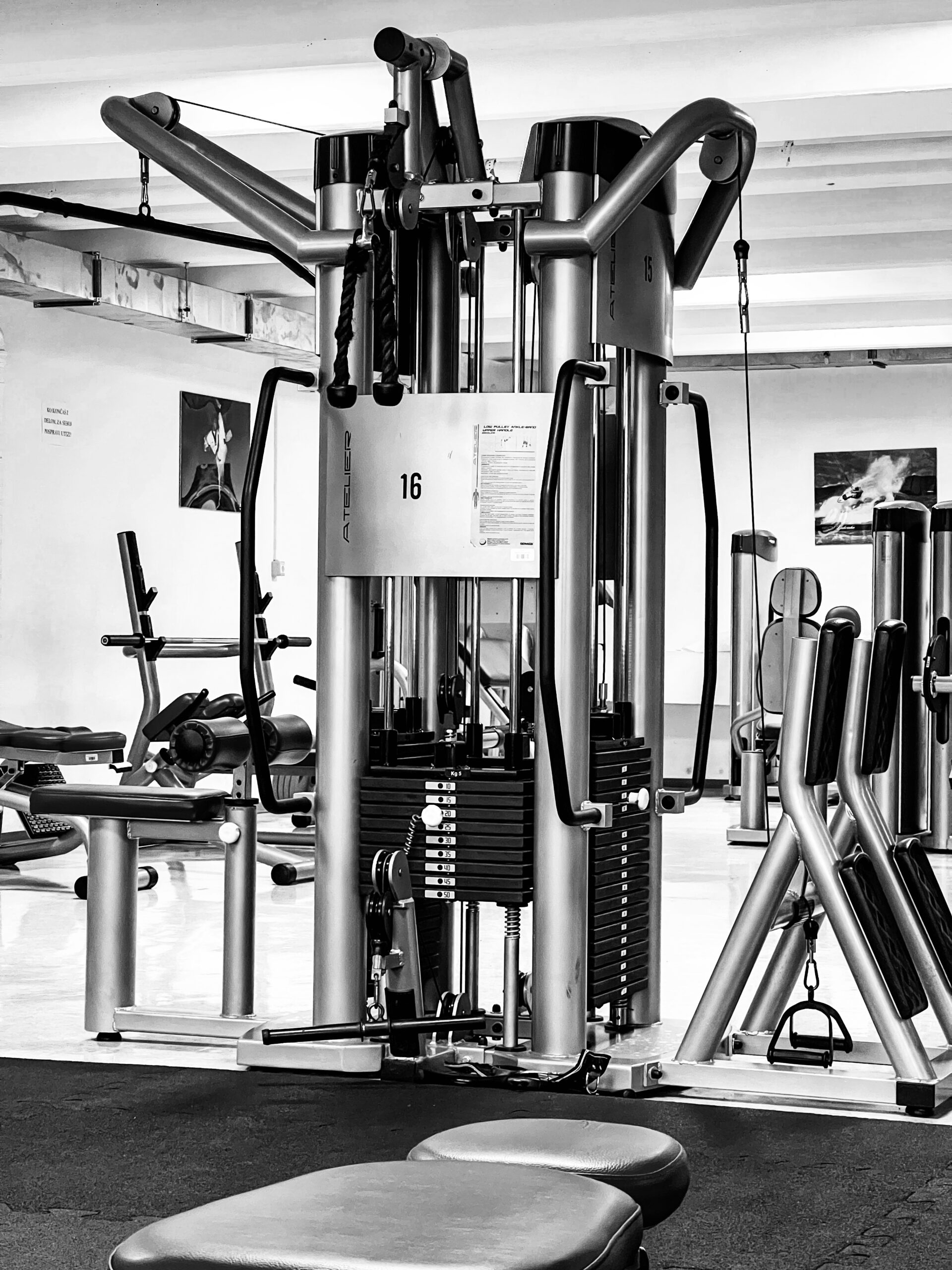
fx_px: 2824
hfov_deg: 19.1
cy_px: 635
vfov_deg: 25.3
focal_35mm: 77
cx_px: 476
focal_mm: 9
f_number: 2.8
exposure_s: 1/60
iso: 500
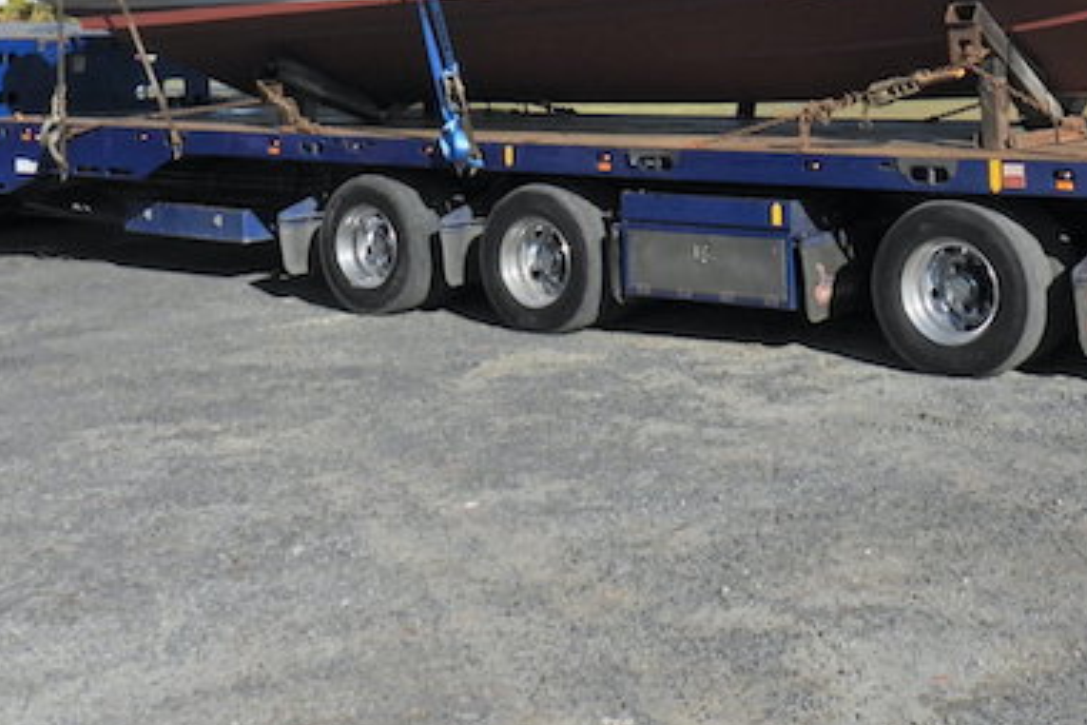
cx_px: 633
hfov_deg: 33.9
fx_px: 1781
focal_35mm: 59
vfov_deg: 21.8
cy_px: -76
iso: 100
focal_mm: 4.3
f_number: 3.5
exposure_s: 1/1600
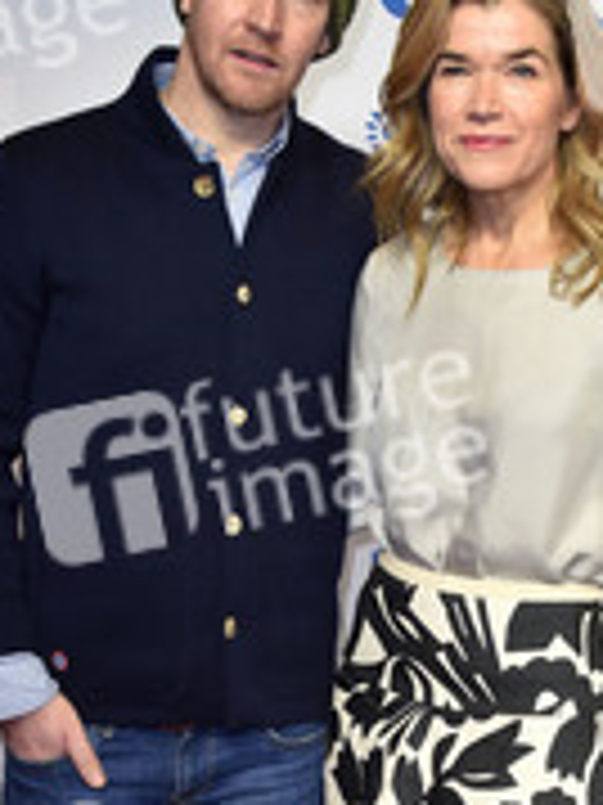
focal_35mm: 86
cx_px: 387
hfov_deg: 17.1
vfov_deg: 22.4
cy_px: 684
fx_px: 2000
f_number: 5
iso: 1250
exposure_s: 1/125
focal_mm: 40
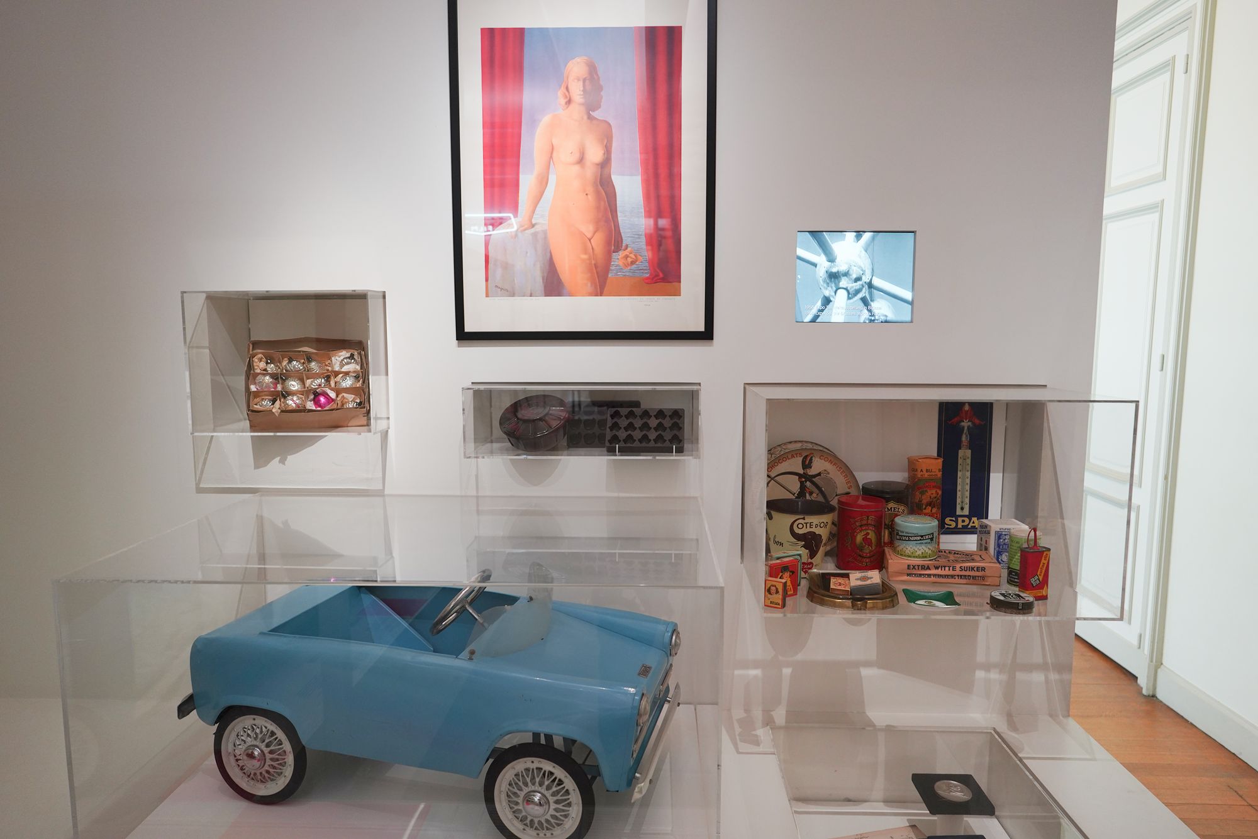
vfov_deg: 53.1
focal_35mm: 24
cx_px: 629
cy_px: 420
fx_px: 839
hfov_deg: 73.7
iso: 800
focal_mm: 24
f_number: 3.5
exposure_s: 1/100
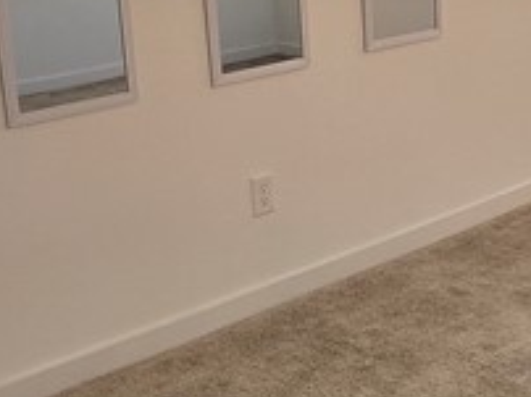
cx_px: 492
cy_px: 139
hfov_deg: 28.2
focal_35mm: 66
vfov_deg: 22.1
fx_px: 1011
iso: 160
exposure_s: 1/60
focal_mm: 2.2
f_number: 2.2
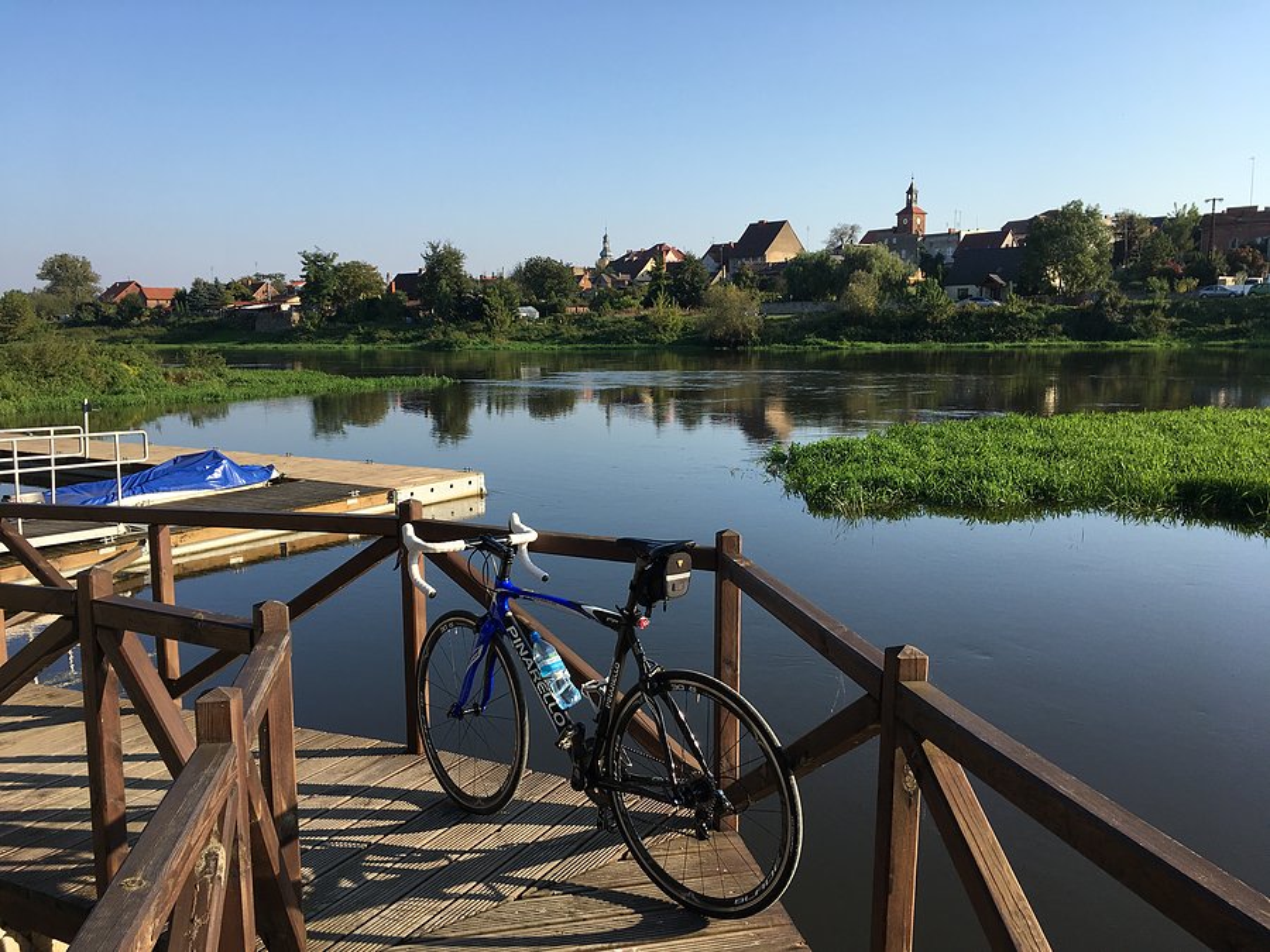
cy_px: 476
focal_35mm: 29
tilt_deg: -8.2
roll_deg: +0.4
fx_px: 1064
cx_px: 635
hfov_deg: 61.7
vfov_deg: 48.2
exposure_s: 1/986
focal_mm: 4.15
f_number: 2.2
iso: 25
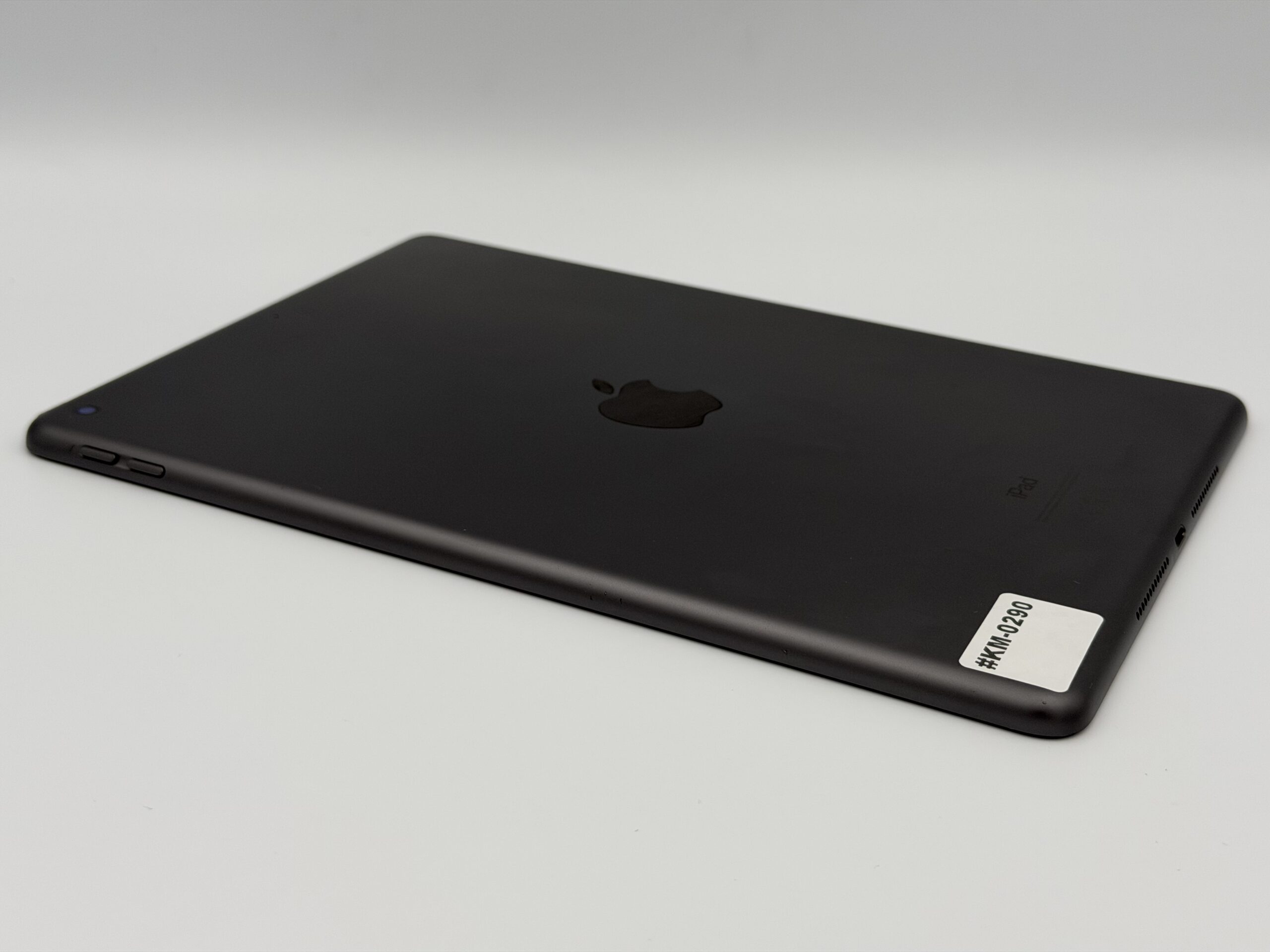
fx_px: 1761
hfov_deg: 39.7
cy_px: 476
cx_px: 635
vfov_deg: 30.3
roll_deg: -1.4
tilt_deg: -24.7
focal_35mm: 48
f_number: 1.78
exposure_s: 1/819
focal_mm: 6.76
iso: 64
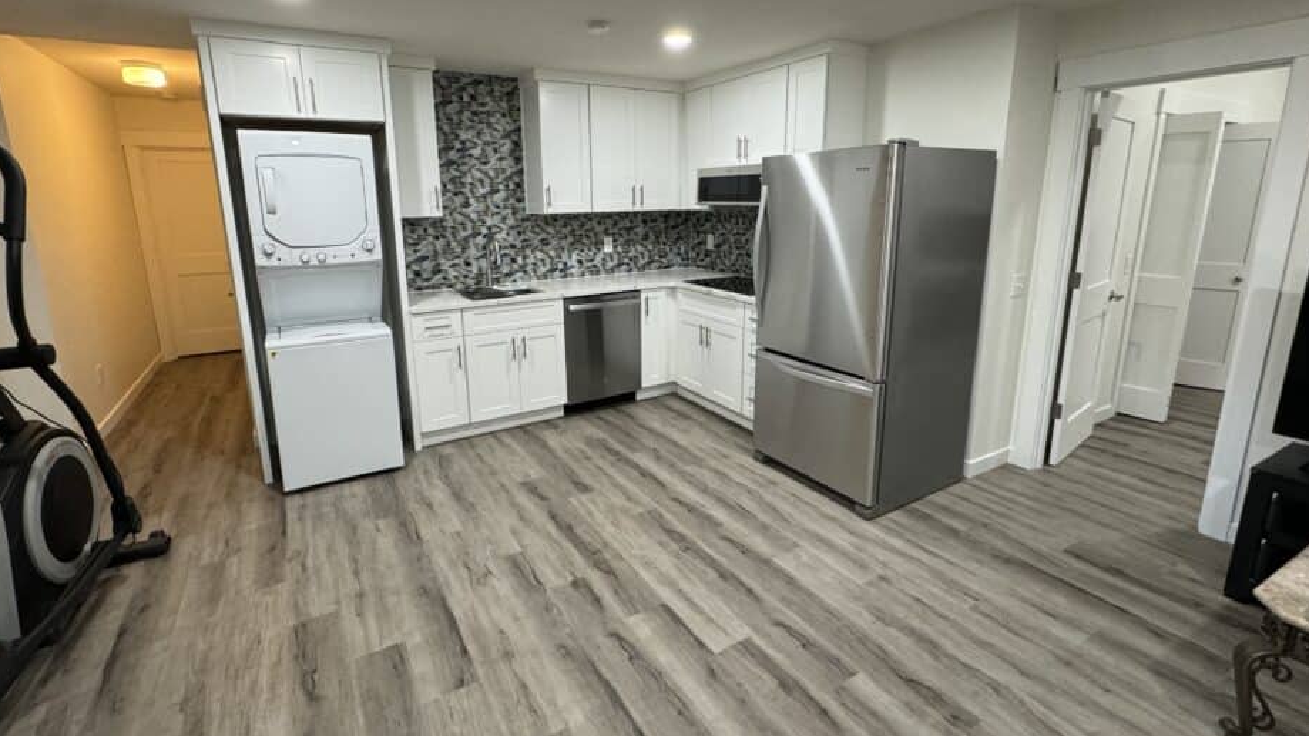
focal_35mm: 17
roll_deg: +1.1
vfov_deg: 63.6
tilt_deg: -11.2
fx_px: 590
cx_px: 634
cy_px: 316
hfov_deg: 95.9
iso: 200
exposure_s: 1/60
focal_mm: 2.22
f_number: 2.2
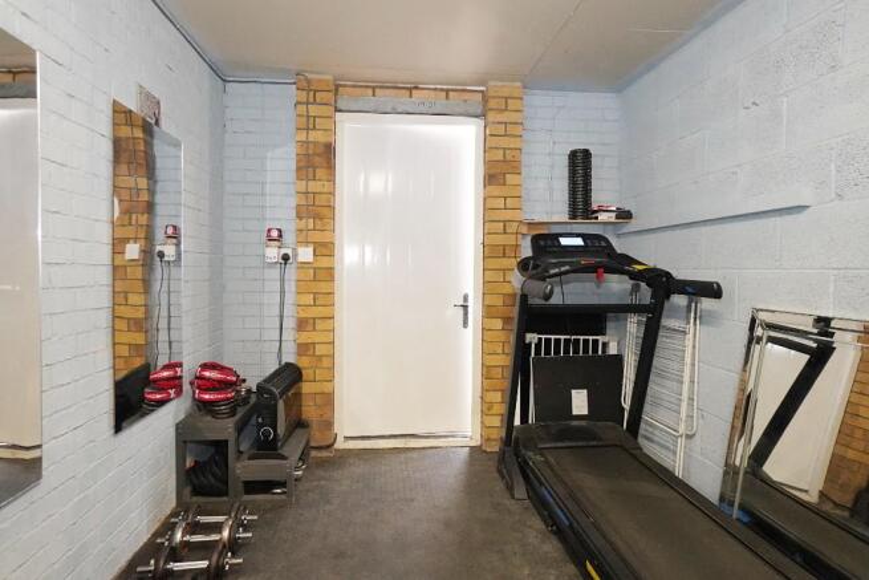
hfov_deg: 86.9
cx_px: 434
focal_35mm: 19
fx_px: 459
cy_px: 290
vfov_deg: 64.6
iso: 6400
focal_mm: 13
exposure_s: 1/160
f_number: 4
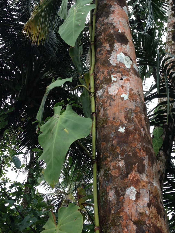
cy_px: 88
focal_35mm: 51
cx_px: 95
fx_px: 344
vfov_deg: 37.3
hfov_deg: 28.6
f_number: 2.4
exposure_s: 1/120
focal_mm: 4.28
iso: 50
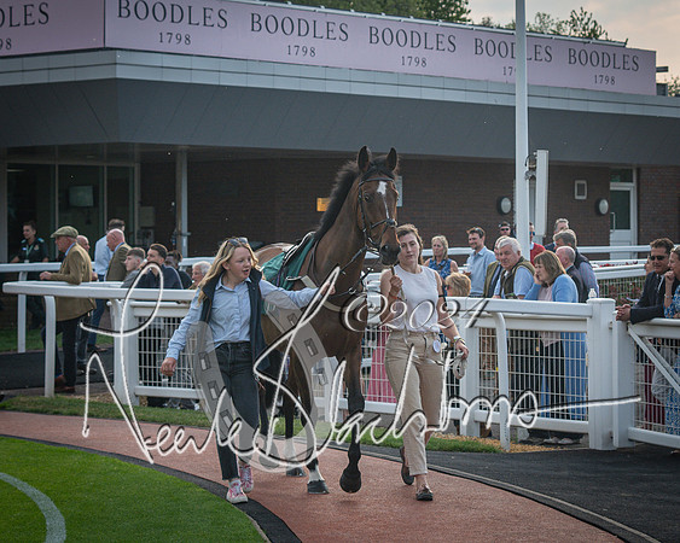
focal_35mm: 110
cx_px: 442
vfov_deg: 14.0
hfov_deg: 17.4
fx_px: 2214
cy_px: 224
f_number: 5
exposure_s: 1/800
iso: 200
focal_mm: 50
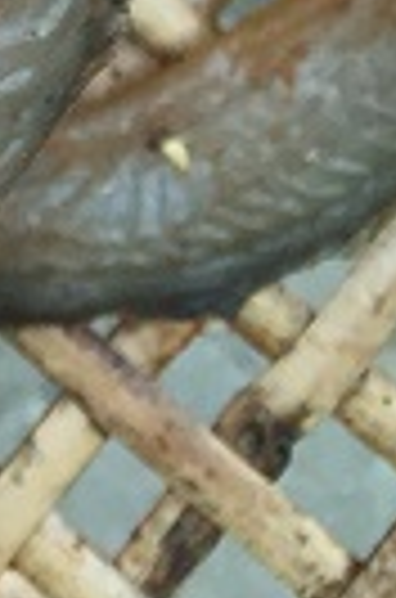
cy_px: -1084
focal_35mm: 182
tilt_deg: -83.6
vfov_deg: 9.4
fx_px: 3019
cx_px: -936
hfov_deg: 6.6
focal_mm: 4.15
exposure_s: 1/100
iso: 50
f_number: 2.2
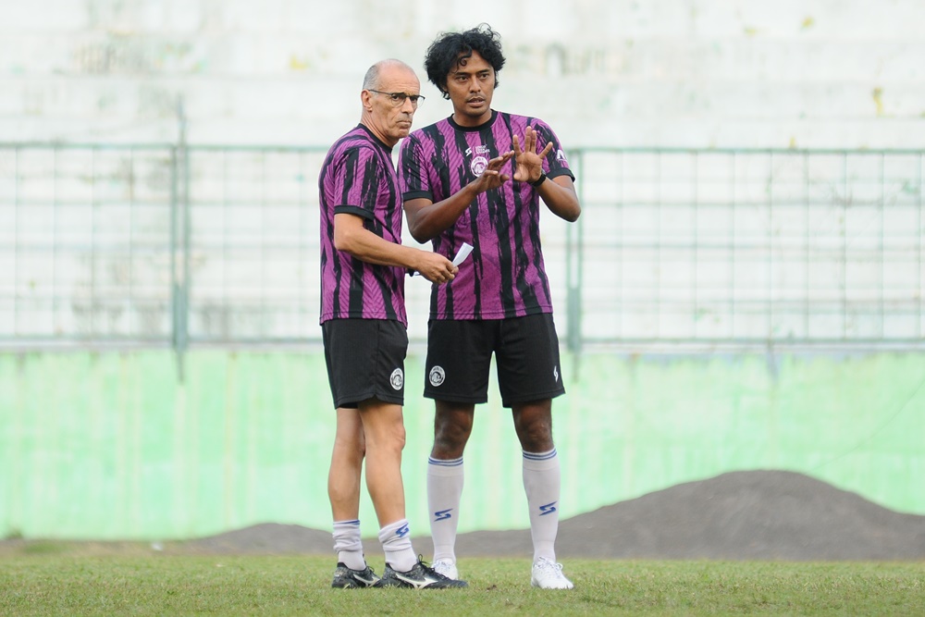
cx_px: 462
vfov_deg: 4.6
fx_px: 7709
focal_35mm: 300
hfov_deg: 6.9
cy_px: 308
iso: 400
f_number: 3.2
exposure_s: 1/500
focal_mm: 200
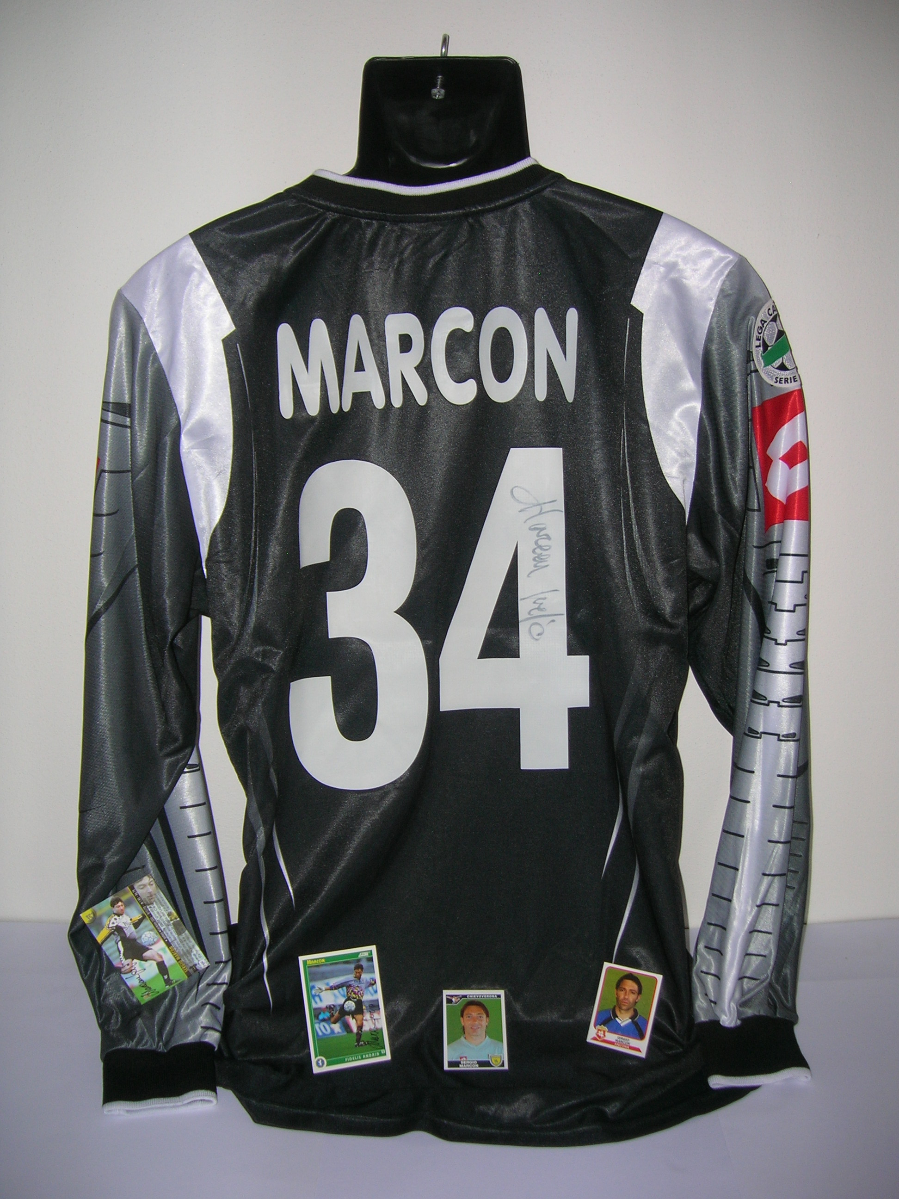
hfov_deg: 41.8
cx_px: 450
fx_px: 1177
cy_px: 600
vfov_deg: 54.0
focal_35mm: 34
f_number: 2.9
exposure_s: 1/60.1
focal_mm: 5.7
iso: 50
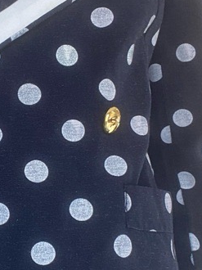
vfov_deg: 21.5
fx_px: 709
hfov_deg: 15.8
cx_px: -16
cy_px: 156
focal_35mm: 91
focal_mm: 2.71
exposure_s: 1/122
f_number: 2.2
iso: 80
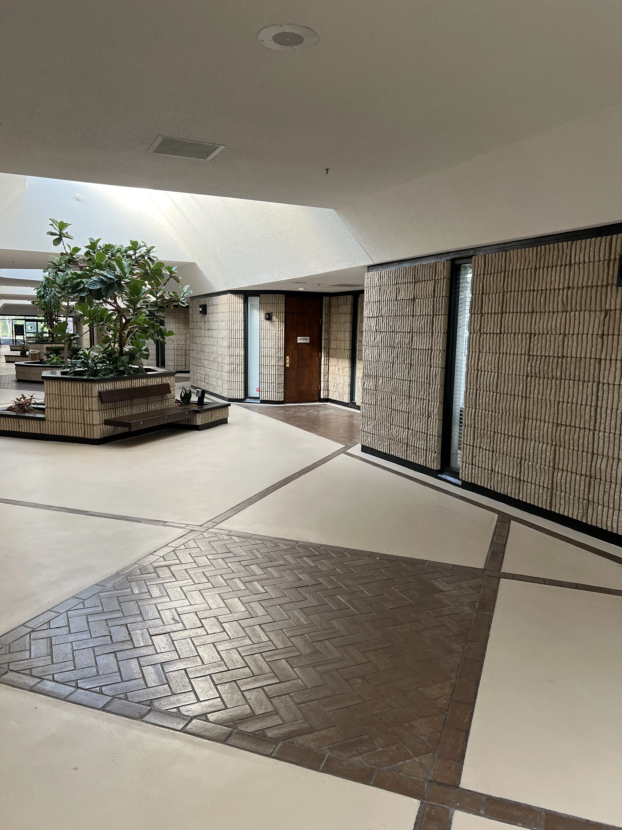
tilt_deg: -8.7
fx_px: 623
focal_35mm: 26
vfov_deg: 67.3
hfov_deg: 53.1
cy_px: 415
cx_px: 311
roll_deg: -1.5
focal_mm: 5.7
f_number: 1.5
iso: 80
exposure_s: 1/121
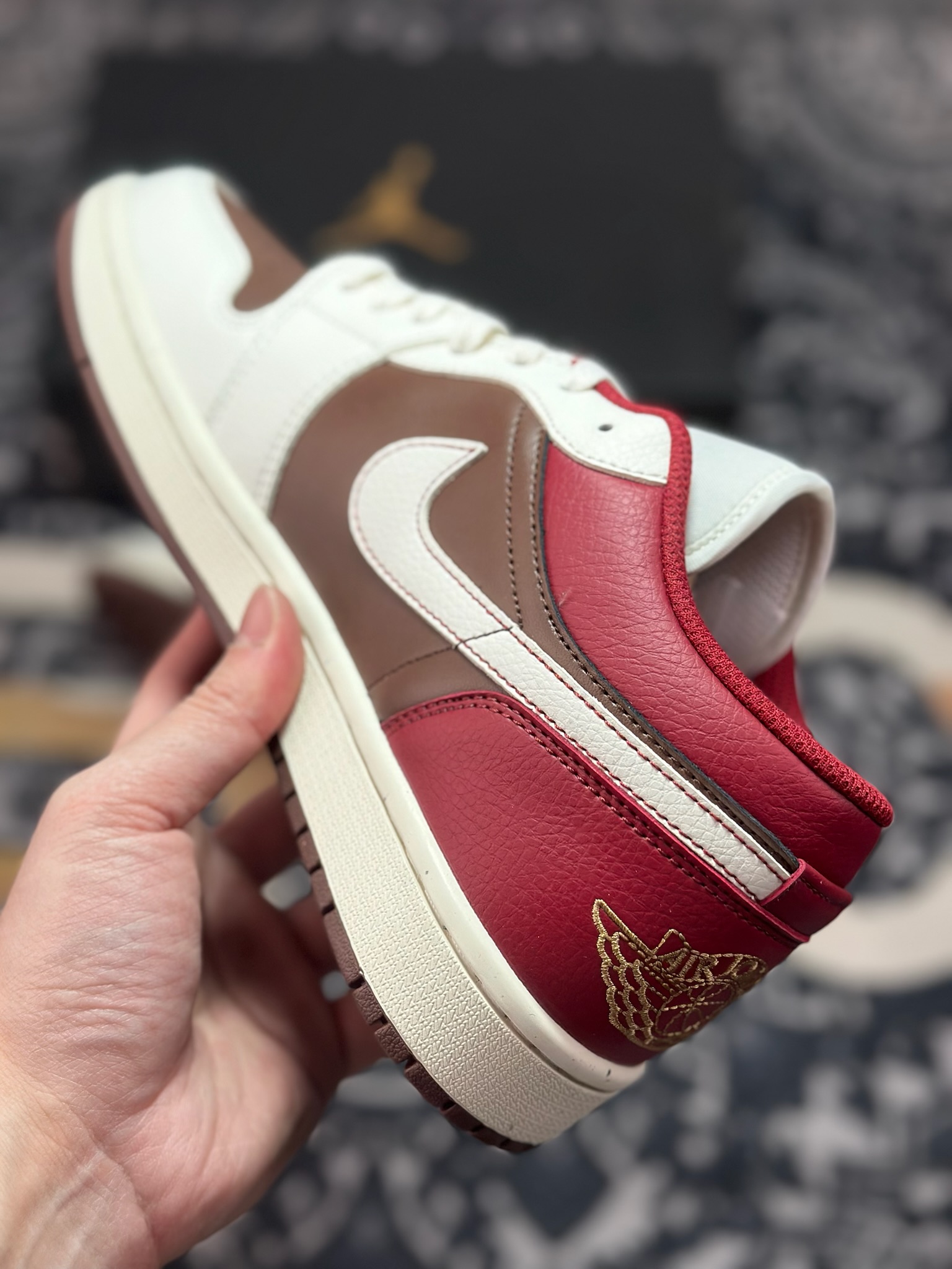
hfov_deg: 30.3
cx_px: 476
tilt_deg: -59.5
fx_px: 1760
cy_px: 634
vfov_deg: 39.7
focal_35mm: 48
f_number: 1.78
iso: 80
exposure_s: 1/1145
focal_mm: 6.86
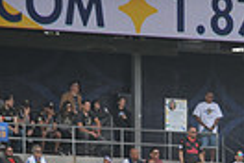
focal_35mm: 769
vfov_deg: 1.8
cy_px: 339
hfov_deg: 2.7
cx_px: 372
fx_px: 5212
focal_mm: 175
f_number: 3.5
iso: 320
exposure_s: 1/2500
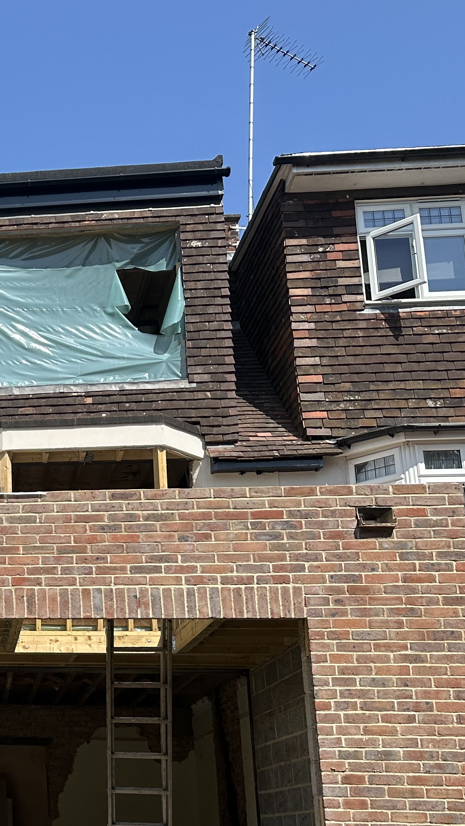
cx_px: -185
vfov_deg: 40.7
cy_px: 563
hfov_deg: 21.1
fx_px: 1096
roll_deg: -1.8
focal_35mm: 50
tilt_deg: +13.4
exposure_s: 1/4545
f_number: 1.78
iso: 80
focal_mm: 6.86
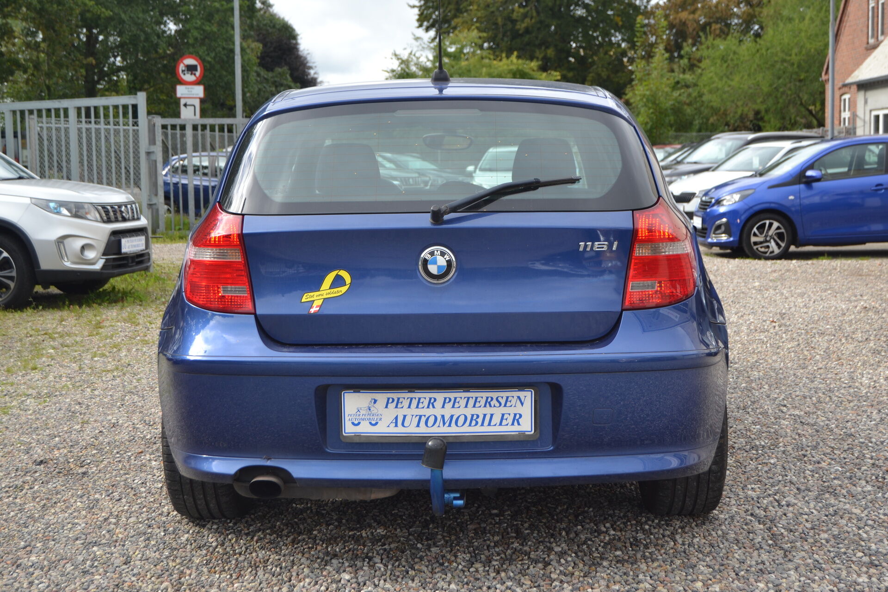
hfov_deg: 41.1
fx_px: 1184
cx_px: 444
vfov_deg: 28.1
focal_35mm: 48
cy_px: 296
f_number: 5.6
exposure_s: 1/160
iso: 100
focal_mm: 32
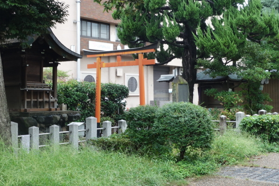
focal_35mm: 56
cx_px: 139
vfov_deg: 24.2
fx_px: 434
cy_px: 70
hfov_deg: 35.6
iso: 125
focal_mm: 10.4
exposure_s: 1/25
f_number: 5.6
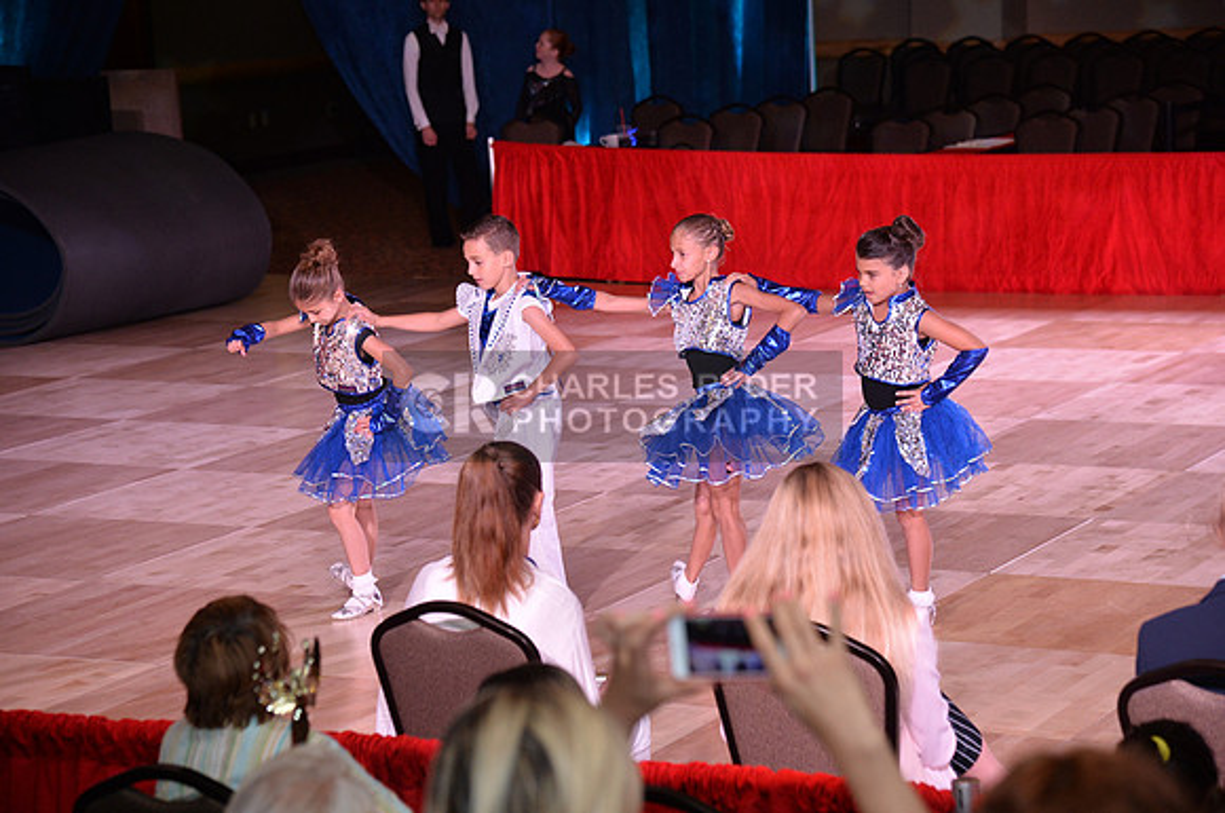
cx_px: 612
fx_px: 3398
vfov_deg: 13.6
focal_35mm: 100
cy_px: 406
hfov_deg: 20.4
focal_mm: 100
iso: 1600
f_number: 5
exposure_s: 1/250
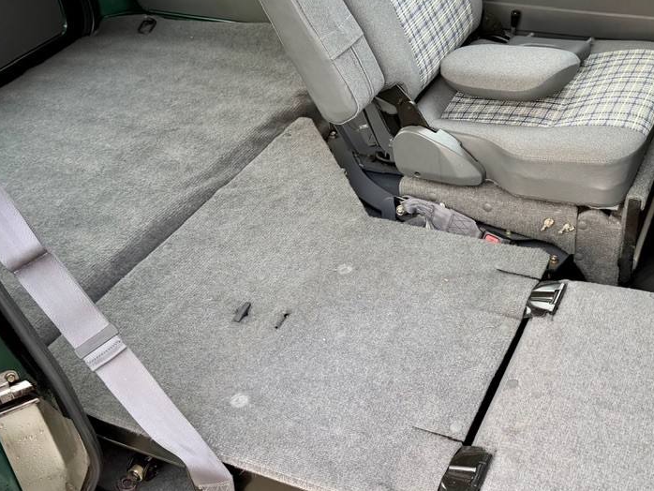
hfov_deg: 42.7
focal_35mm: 44
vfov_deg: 32.9
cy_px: 246
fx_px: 832
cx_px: 396
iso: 200
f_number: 1.78
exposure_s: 1/121
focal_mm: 6.76
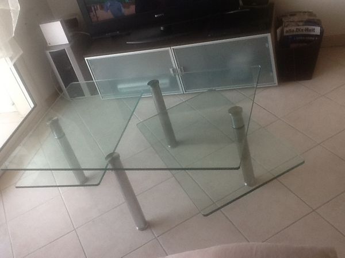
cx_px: 172
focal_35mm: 44
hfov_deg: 42.9
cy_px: 129
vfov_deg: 32.9
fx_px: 439
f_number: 2.4
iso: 50
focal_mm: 2.03
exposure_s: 1/40
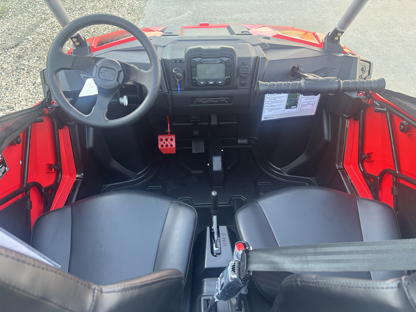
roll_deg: +0.9
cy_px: 156
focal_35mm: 26
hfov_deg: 67.3
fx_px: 312
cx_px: 208
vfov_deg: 53.1
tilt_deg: -44.4
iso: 80
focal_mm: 5.96
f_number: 1.6
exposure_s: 1/121
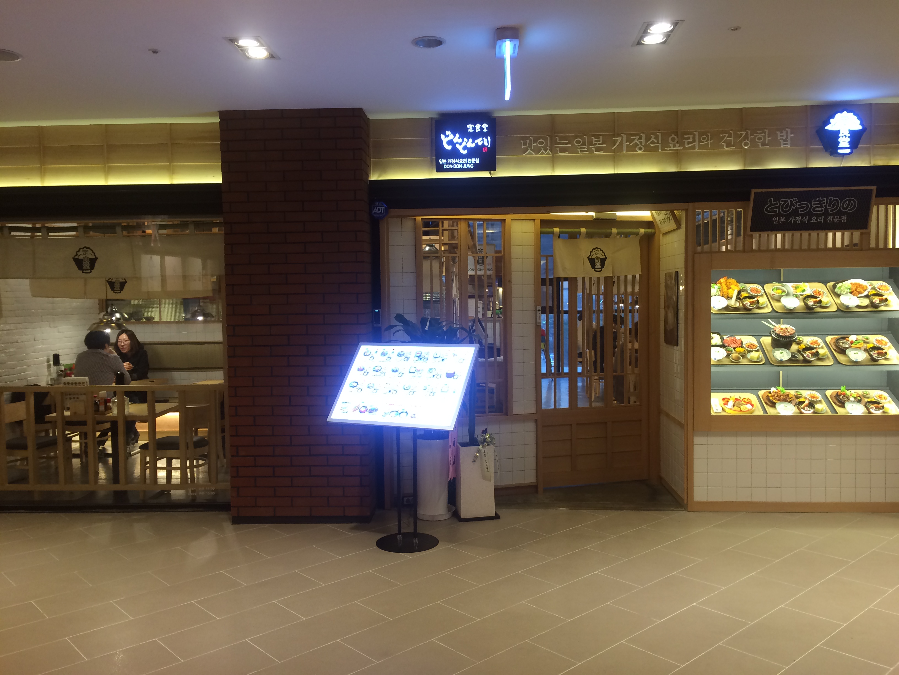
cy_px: 338
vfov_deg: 48.2
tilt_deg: -6.0
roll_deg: +0.2
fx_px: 753
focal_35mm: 29
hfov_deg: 61.7
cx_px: 450
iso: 64
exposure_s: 1/30
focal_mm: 4.15
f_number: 2.2
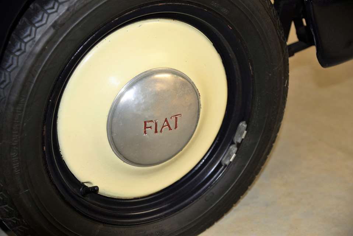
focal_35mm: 58
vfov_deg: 23.4
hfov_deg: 34.5
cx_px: 176
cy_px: 118
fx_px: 569
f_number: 4
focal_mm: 58
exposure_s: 1/60
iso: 720
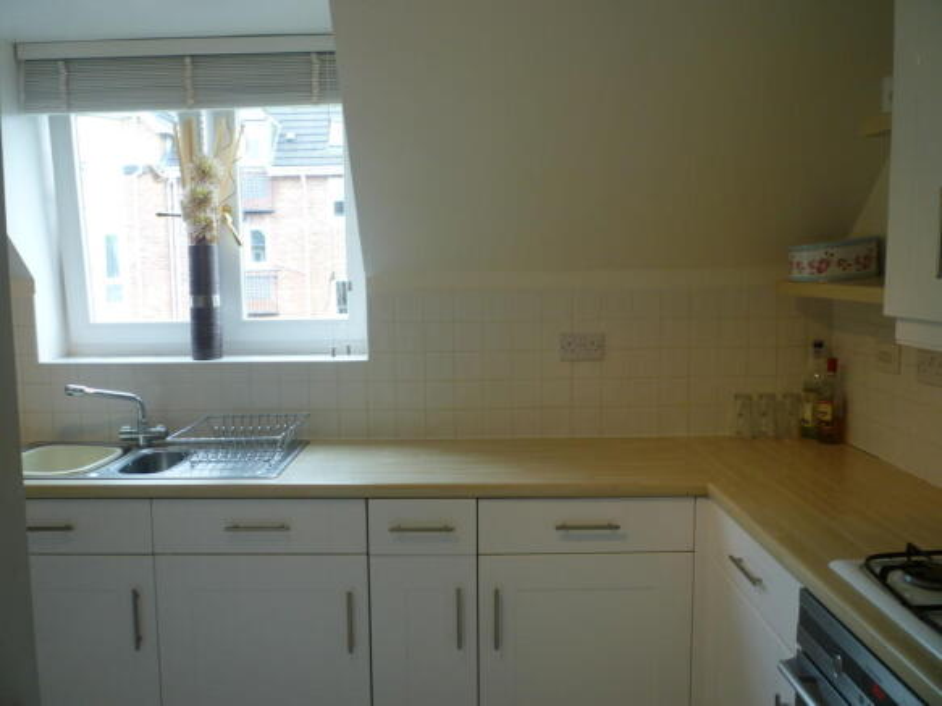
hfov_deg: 61.7
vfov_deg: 48.2
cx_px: 471
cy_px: 353
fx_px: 789
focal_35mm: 29
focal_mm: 5.2
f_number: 3.3
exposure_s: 1/30
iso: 80
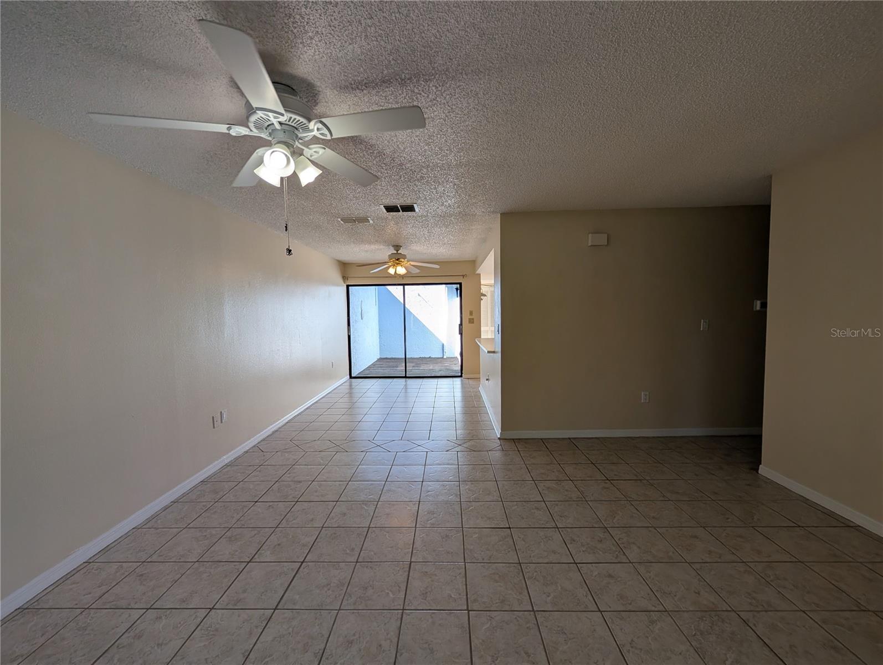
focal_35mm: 12
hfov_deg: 110.5
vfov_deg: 94.6
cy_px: 332
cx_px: 442
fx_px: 307
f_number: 1.7
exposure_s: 1/283
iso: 48
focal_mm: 2.02
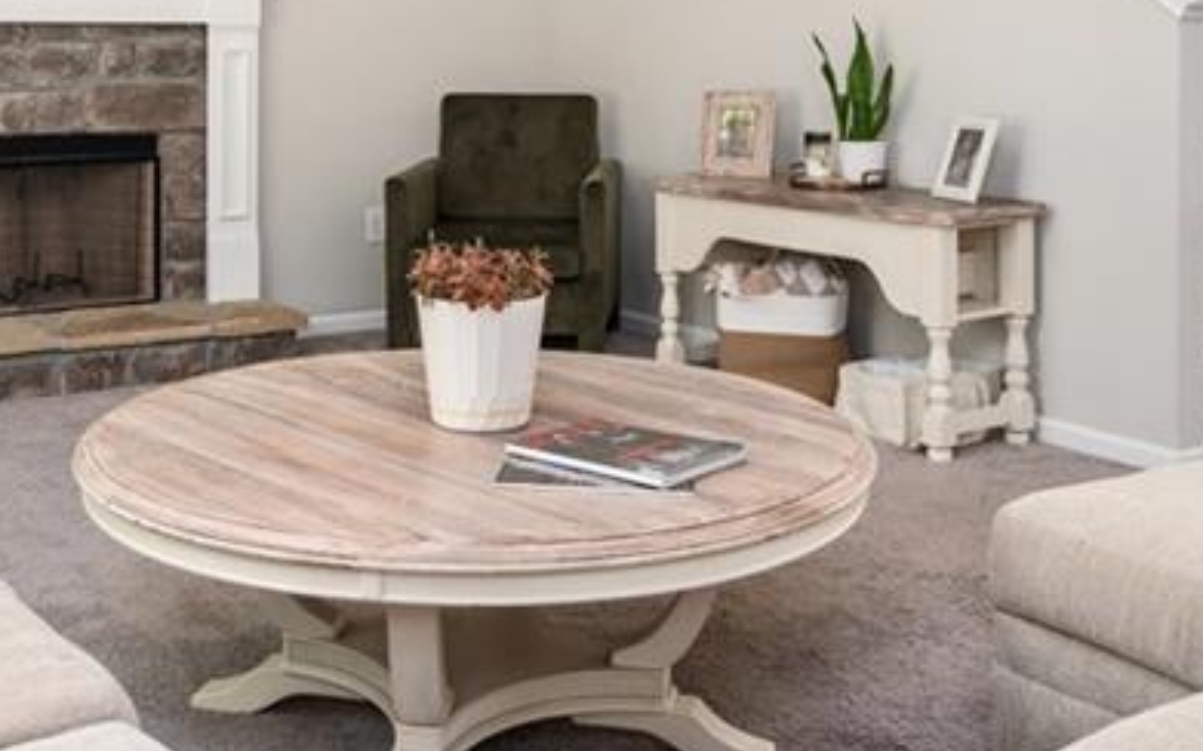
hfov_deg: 41.7
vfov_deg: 25.5
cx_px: 480
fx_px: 1573
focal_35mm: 48
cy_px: -8
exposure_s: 1/10
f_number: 7.1
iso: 1000
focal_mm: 18
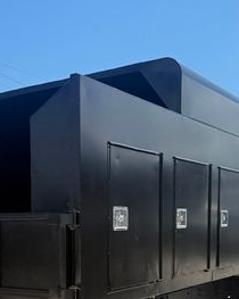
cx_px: 66
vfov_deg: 31.7
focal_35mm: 57
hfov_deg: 26.4
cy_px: 259
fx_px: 505
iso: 80
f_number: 1.78
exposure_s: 1/3953
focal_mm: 6.76
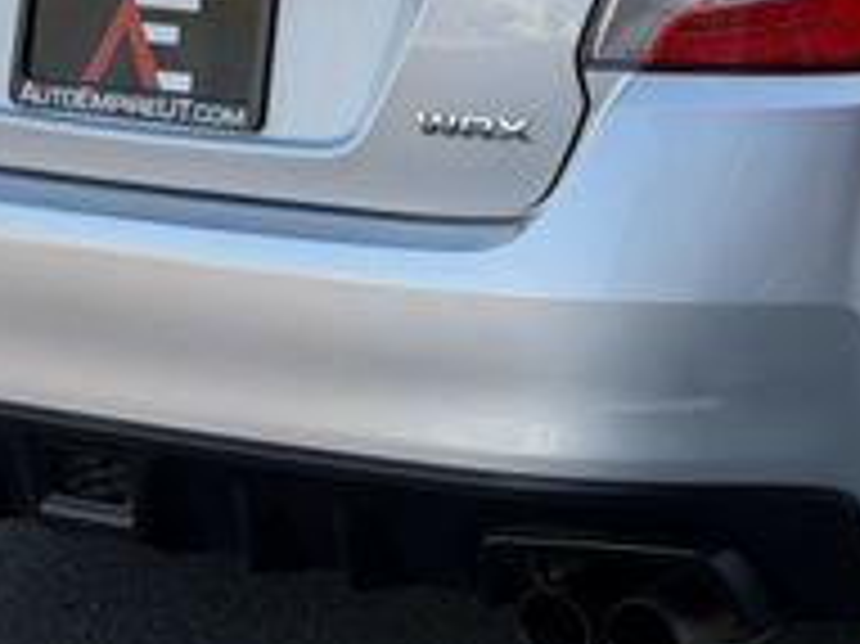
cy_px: -9
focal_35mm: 161
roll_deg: -1.2
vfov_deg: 9.1
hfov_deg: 12.2
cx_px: 837
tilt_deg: -9.0
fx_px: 3997
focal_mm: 6.76
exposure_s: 1/625
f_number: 1.78
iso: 80
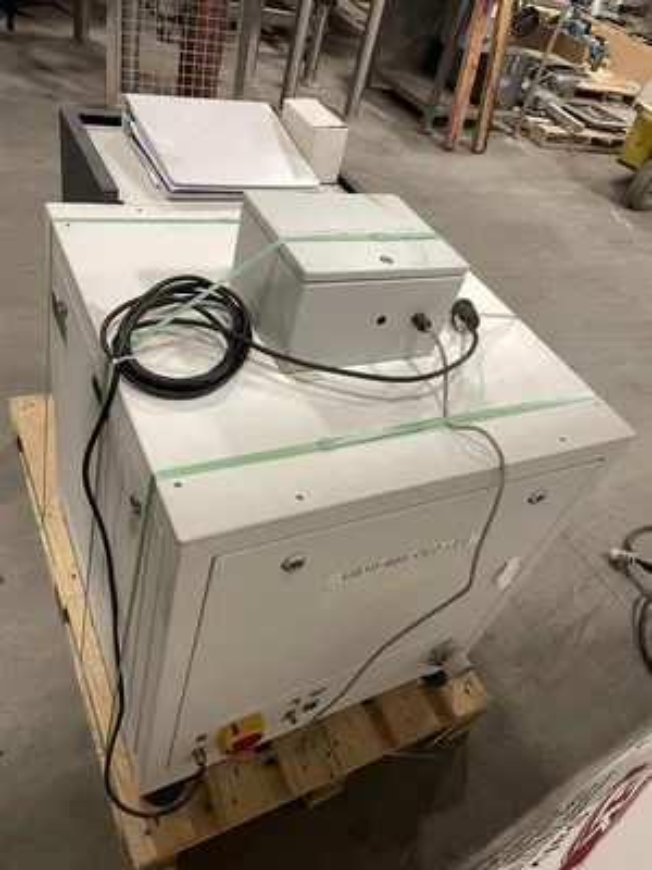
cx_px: 326
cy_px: 435
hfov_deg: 53.1
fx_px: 653
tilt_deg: -40.3
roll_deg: -19.3
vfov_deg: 67.3
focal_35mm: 26
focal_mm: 4.2
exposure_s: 1/60
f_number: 1.6
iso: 500
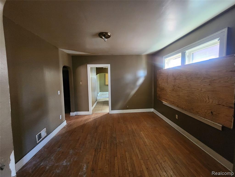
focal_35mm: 13
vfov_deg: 89.9
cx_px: 118
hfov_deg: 106.2
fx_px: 88
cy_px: 88
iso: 800
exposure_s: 1/24
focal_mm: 2.2
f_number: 2.2
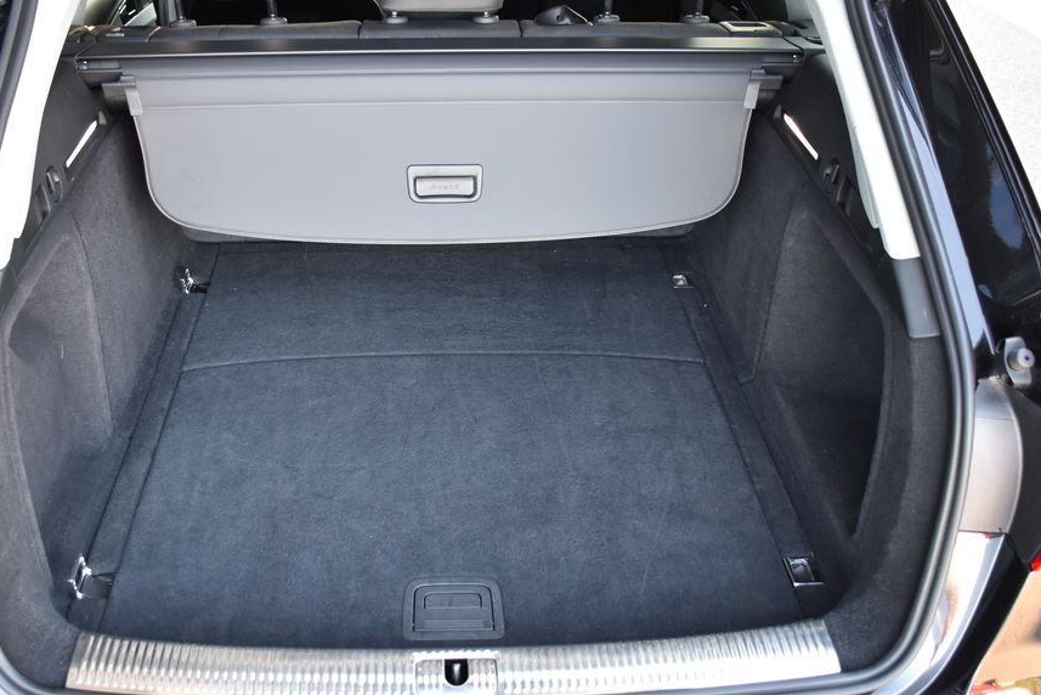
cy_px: 354
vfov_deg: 37.9
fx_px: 1012
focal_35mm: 35
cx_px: 466
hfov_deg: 54.3
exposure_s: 1/60
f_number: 4
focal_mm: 20
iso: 640
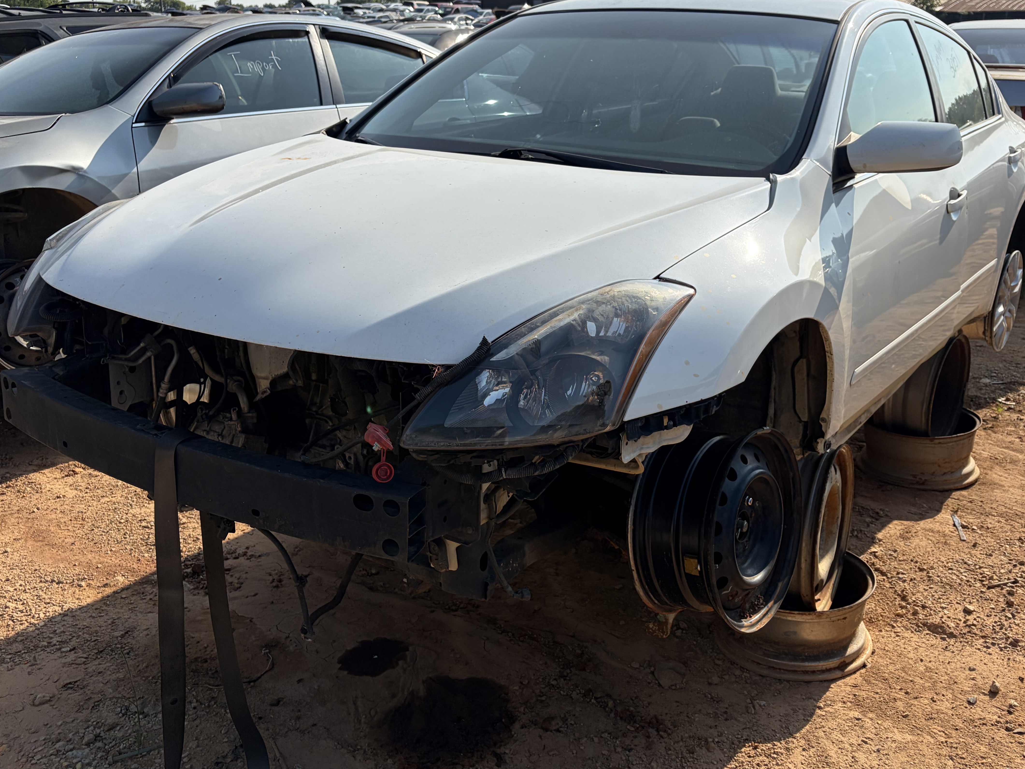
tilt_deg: -13.3
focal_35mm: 35
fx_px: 1036
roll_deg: -0.9
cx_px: 559
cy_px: 323
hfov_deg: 52.6
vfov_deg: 40.6
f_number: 1.6
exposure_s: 1/4065
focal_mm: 5.96
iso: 50
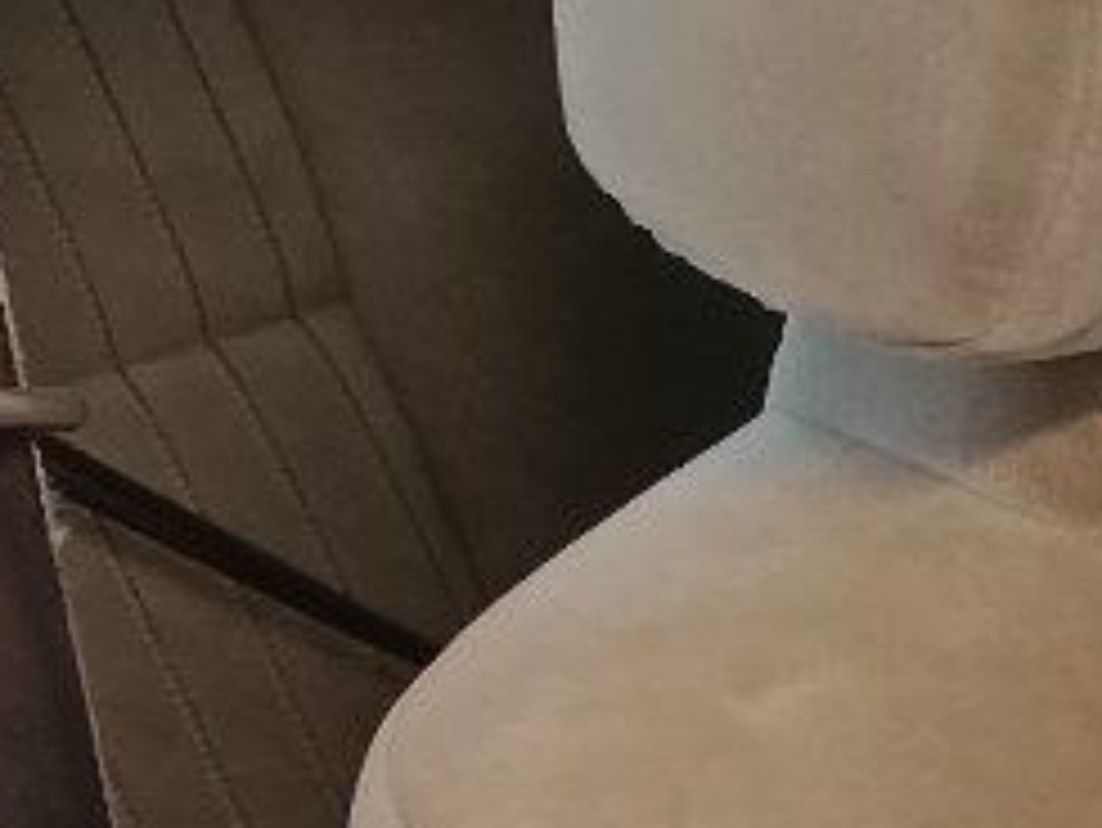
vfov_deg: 7.1
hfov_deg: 8.7
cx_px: 2820
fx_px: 6498
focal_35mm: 204
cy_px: 1364
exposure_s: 1/50
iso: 790
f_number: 1.8
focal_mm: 4.81
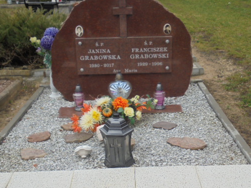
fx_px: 348
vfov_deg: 30.2
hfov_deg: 39.6
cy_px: 110
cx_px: 138
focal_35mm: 48
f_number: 4.2
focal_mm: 6.9
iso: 100
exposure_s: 1/160
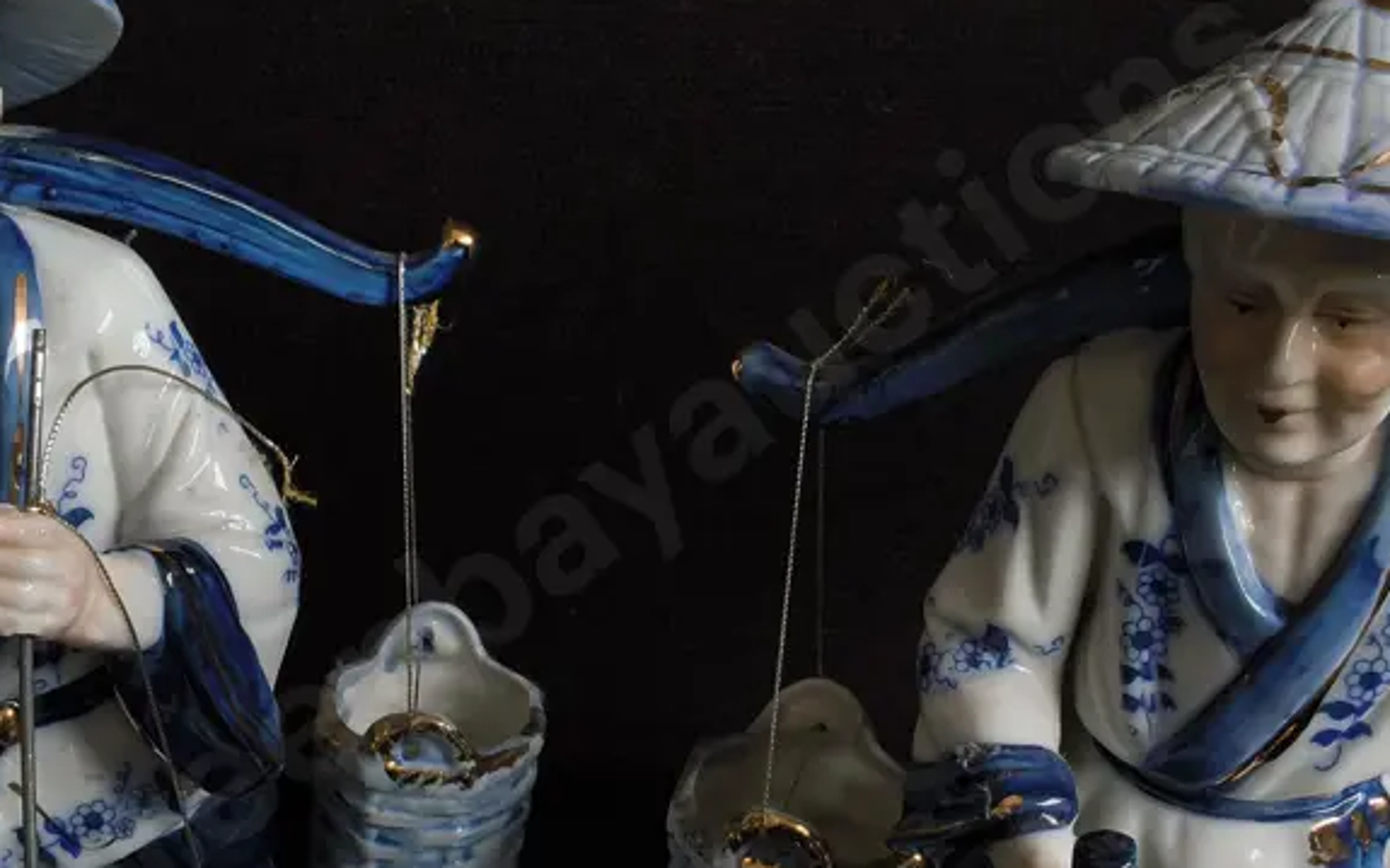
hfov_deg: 39.6
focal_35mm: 51
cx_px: 655
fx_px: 1931
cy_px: 471
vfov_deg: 25.3
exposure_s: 1/100
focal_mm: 2.87
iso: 64
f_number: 2
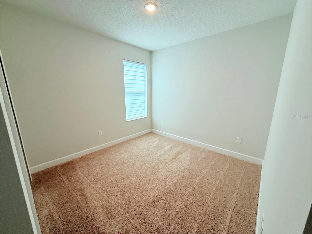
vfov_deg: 85.7
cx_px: 156
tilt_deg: -12.2
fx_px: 126
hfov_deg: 102.1
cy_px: 117
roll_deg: -0.5
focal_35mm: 14
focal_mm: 2.22
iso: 64
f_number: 2.2
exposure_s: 1/120
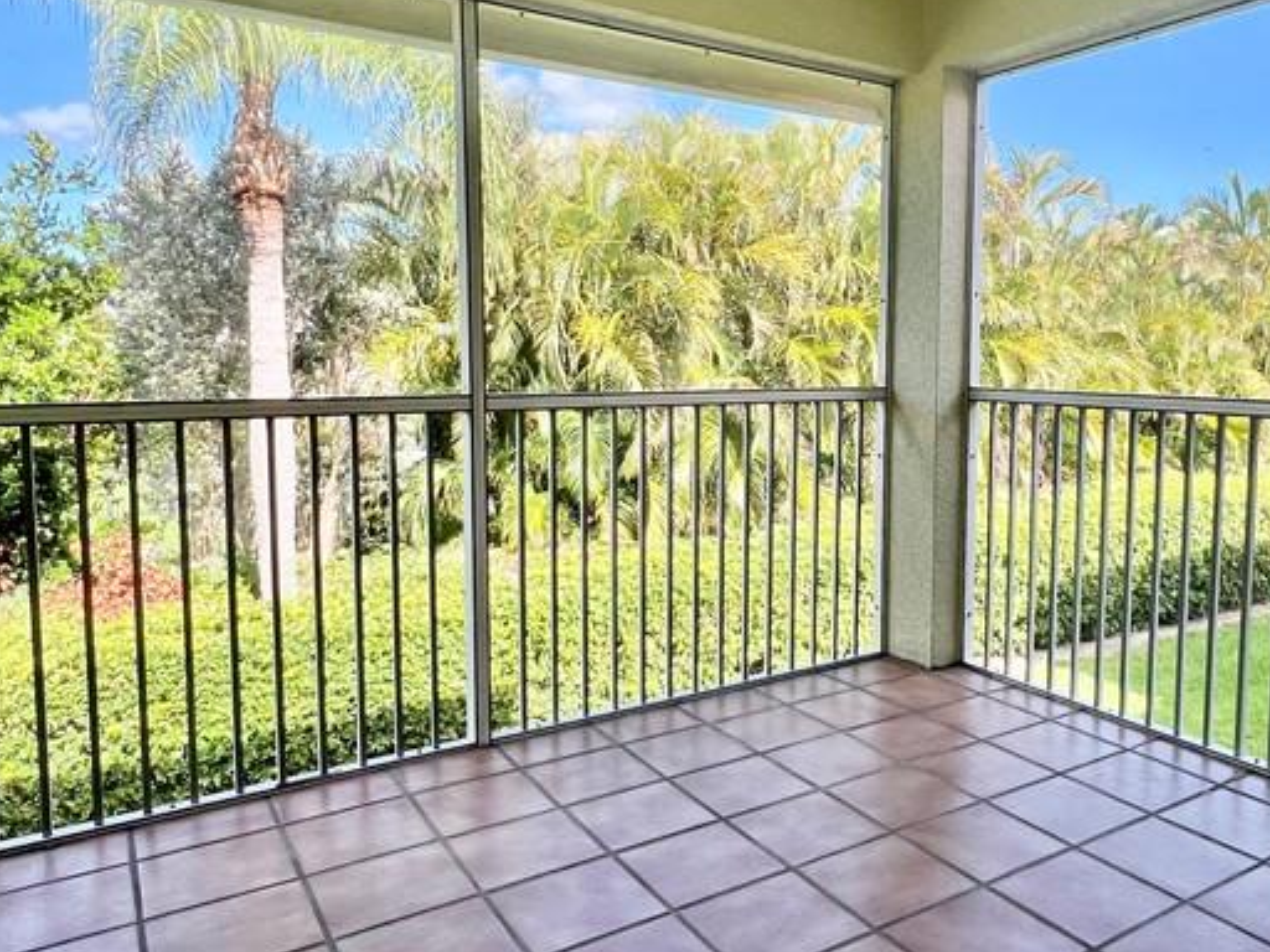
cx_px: 821
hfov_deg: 65.9
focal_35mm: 26
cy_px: 441
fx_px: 954
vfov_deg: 53.0
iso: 32
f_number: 1.8
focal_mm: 1.57
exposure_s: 1/323
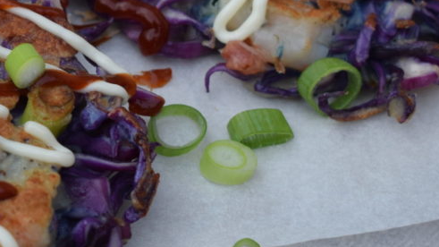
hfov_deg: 16.1
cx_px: 29
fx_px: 1525
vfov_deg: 9.2
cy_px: -4
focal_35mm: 131
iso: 400
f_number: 6.3
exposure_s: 1/160
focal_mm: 40
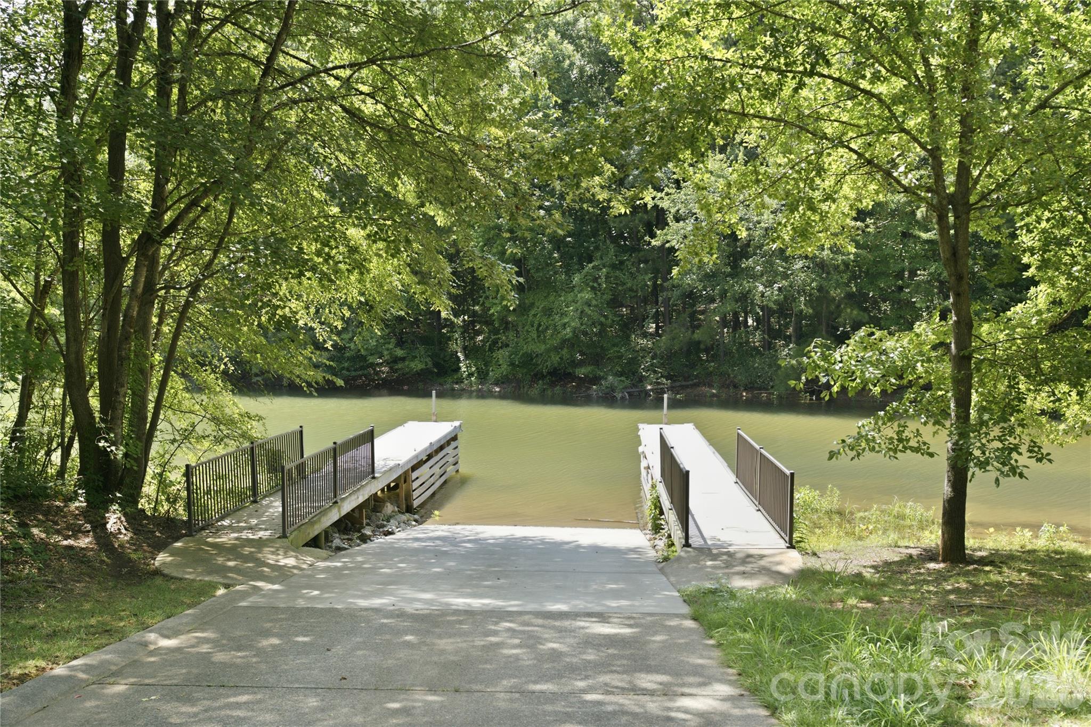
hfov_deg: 57.2
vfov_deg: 40.0
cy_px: 364
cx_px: 546
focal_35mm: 33
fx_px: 1000
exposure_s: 1/80
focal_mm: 33
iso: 100
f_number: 5
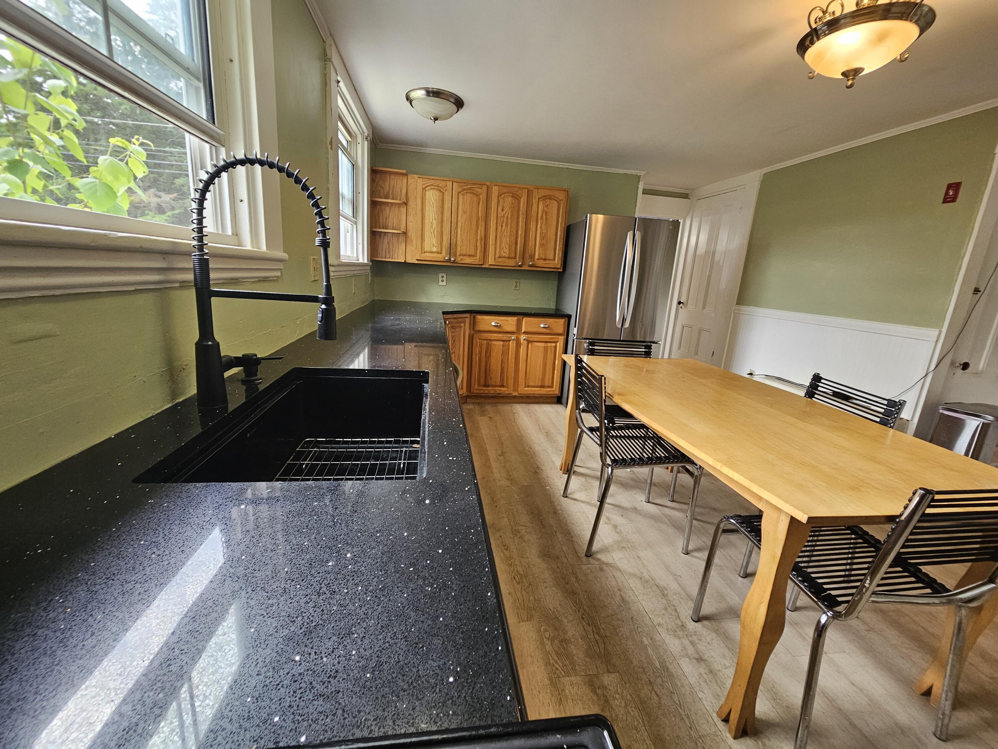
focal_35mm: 13
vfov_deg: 89.9
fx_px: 375
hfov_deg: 106.2
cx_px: 499
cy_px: 374
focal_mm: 2.2
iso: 160
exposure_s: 1/60
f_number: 2.2
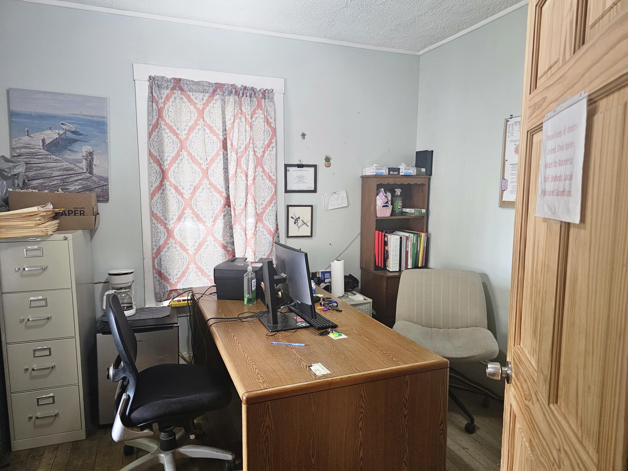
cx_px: 314
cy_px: 236
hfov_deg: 73.9
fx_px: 417
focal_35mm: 23
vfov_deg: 58.9
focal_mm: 6.3
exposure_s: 1/60
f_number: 1.7
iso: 800
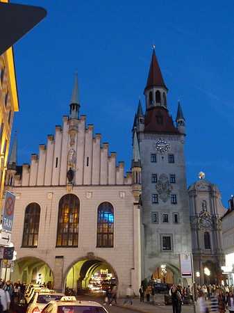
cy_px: 156
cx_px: 117
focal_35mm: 35
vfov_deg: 52.7
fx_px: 316
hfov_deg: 40.7
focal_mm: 5.7
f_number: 3.5
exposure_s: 1/5
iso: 800
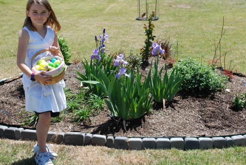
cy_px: 72
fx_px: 444
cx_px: 129
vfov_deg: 20.9
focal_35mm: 65
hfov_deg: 30.9
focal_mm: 32
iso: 100
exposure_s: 1/200
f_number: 7.1
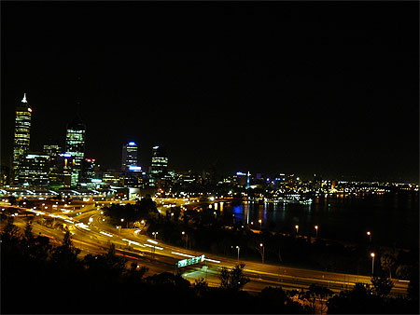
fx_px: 437
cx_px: 210
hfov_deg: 51.3
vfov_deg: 39.7
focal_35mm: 36
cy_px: 158
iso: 200
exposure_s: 1
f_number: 2.8
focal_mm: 6
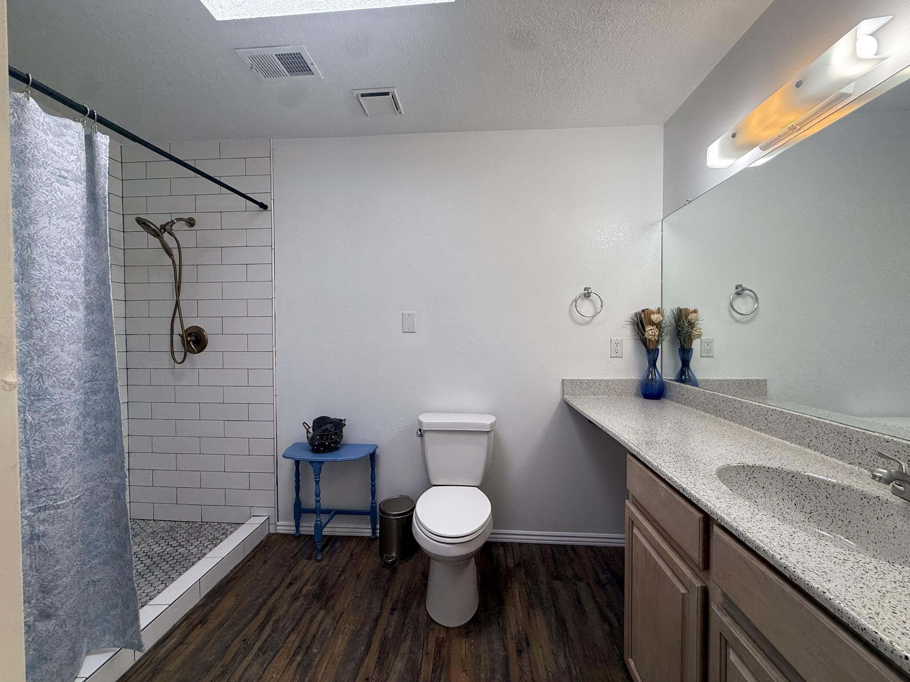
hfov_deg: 102.1
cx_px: 455
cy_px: 341
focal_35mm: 14
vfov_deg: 85.7
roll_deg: +0.0
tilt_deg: -0.8
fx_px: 368
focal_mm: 2.22
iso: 50
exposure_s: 1/191
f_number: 2.2
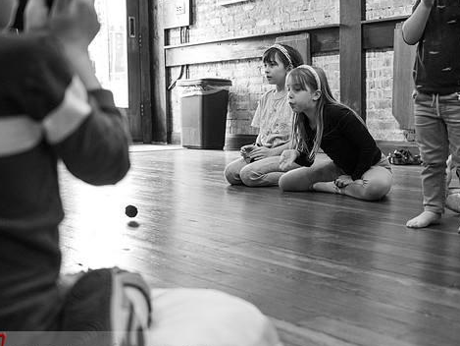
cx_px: 247
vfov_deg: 27.0
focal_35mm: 54
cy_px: 180
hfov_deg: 35.5
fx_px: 718
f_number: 4
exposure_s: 1/100
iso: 3200
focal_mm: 44
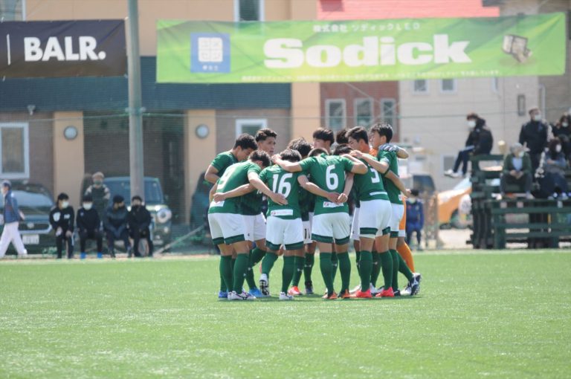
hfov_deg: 6.9
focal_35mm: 300
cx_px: 286
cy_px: 190
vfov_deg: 4.6
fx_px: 4752
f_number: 2.8
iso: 320
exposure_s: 1/1250
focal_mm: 200
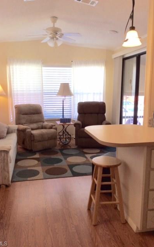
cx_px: 71
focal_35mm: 34
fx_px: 229
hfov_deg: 37.2
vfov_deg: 56.7
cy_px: 124
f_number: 2.4
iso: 32
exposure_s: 1/60
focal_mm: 3.3
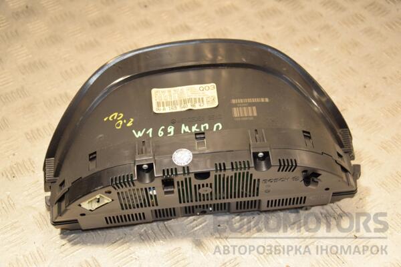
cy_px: 134
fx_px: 635
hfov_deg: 35.1
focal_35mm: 57
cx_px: 200
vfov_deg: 23.8
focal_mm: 38
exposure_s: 1/160
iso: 800
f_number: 5
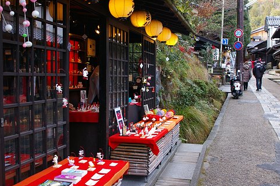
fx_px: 349
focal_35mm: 45
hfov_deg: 43.7
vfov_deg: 29.8
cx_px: 135
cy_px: 95
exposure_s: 1/80
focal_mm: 28
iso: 400
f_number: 6.3
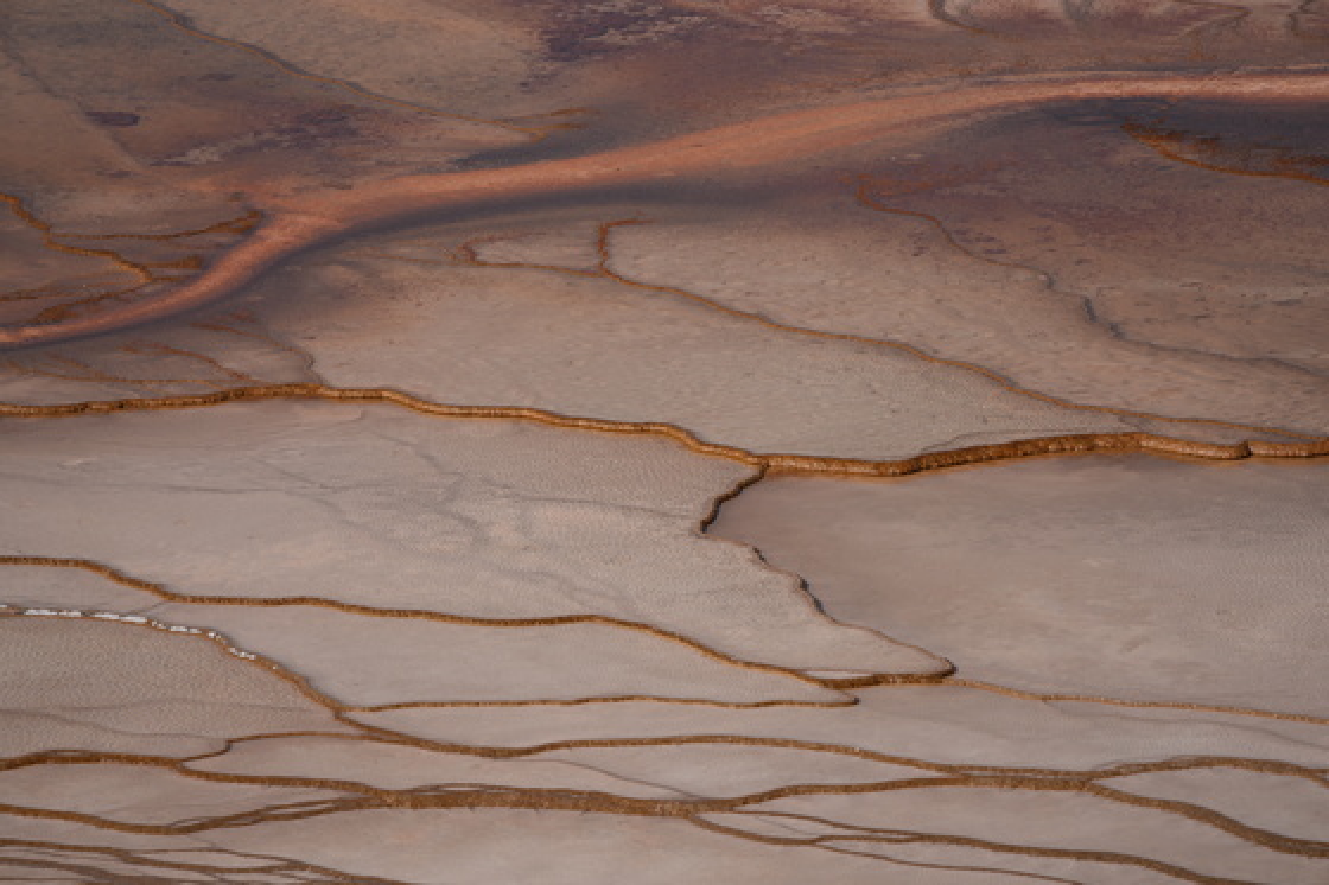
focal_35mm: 400
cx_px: 664
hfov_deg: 5.2
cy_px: 442
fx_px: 14761
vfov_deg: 3.4
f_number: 5.6
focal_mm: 400
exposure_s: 1/1000
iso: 100
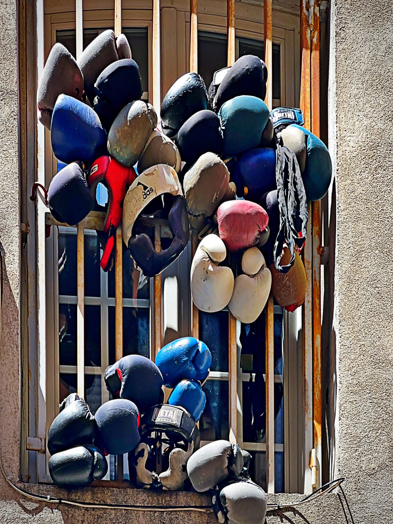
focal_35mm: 77
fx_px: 1166
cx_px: 196
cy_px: 262
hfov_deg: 19.1
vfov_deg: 25.3
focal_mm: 9
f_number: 2.8
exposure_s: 1/358
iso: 32
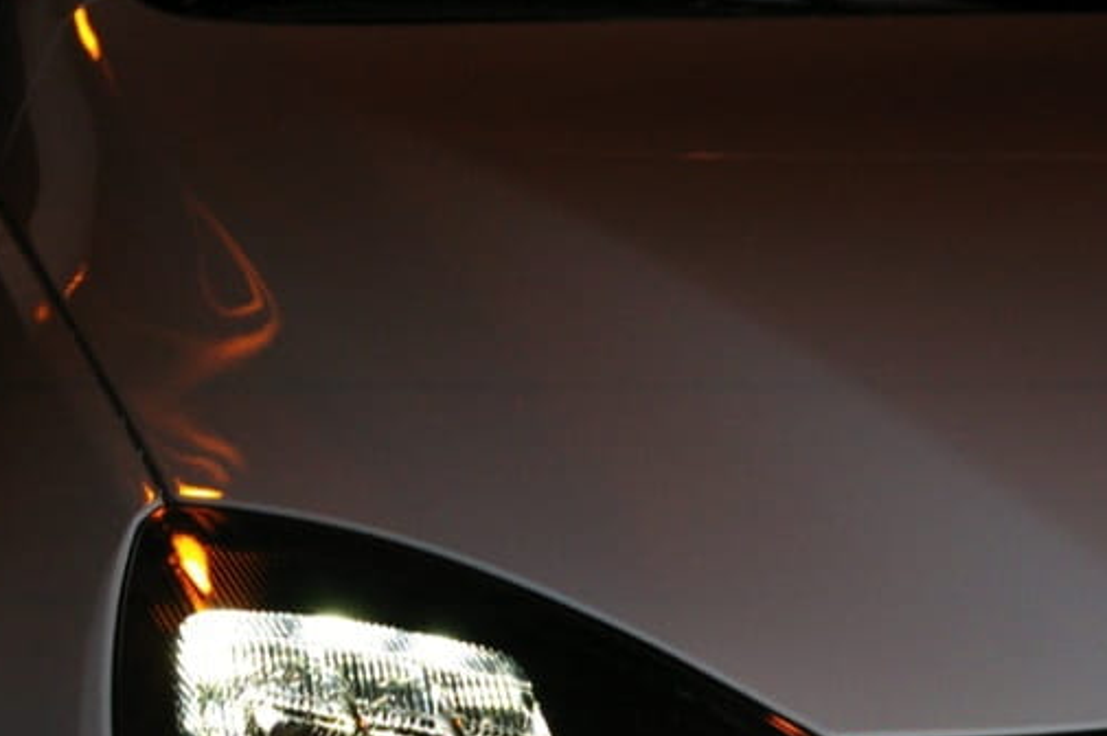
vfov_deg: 9.0
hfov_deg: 13.5
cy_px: 766
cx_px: 601
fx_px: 4671
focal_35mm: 152
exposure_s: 1/90
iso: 800
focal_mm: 40
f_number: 5.6
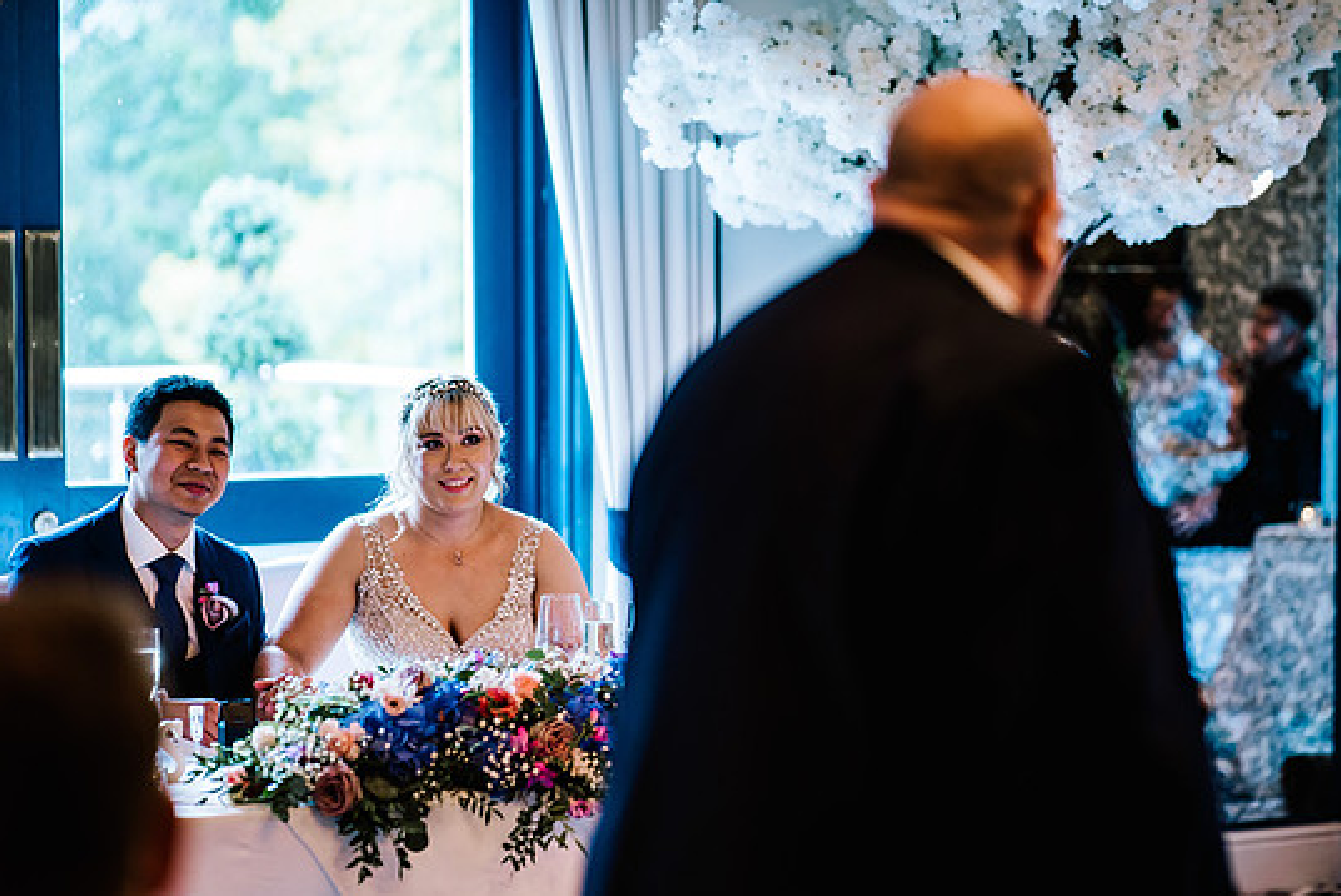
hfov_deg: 22.1
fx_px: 3429
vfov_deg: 14.9
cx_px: 703
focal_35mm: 92
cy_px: 474
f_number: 1.4
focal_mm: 85
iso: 800
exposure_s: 1/500
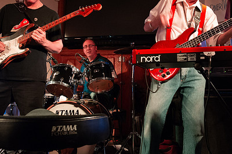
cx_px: 136
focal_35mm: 45
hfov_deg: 43.5
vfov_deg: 29.5
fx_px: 290
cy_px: 47
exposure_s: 1/50
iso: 6400
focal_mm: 31
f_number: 6.3
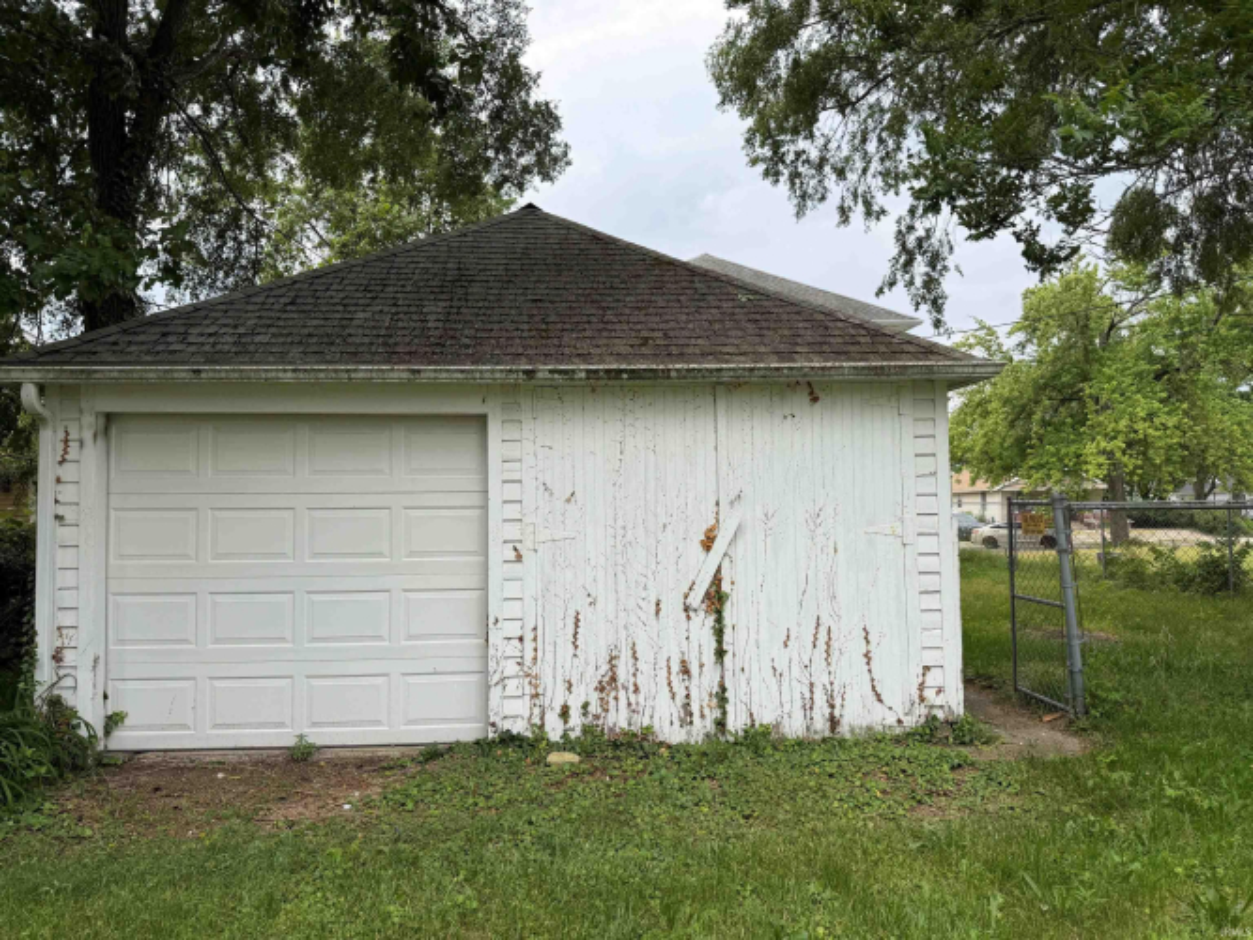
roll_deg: +1.7
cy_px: 470
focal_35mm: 24
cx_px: 626
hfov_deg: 71.6
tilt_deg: +1.4
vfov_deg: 56.8
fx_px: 869
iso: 80
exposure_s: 1/1410
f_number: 1.78
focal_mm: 6.76
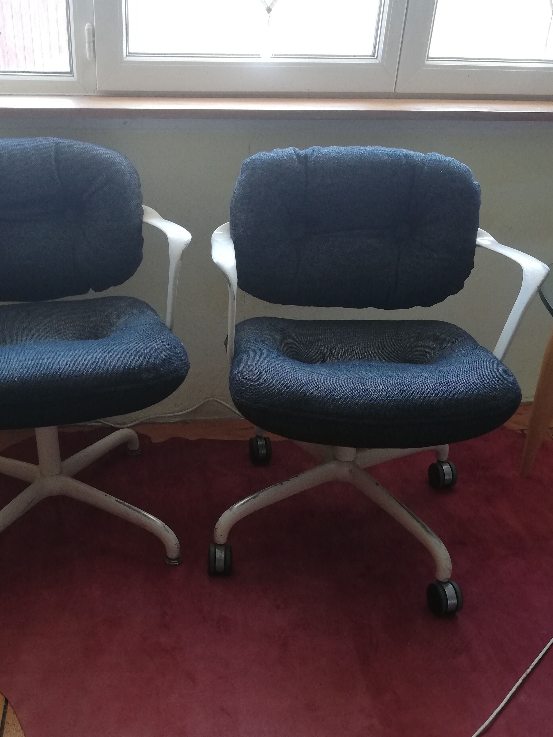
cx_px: 205
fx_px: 767
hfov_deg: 39.4
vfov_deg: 50.6
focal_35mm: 36
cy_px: 476
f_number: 2.2
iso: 160
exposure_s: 1/33.3
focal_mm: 3.81
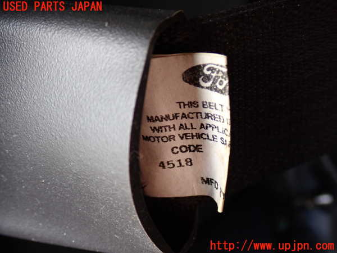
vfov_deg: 30.9
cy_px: 126
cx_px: 168
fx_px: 458
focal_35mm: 47
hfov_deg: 40.4
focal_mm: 8.4
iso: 320
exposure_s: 1/50
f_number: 3.1
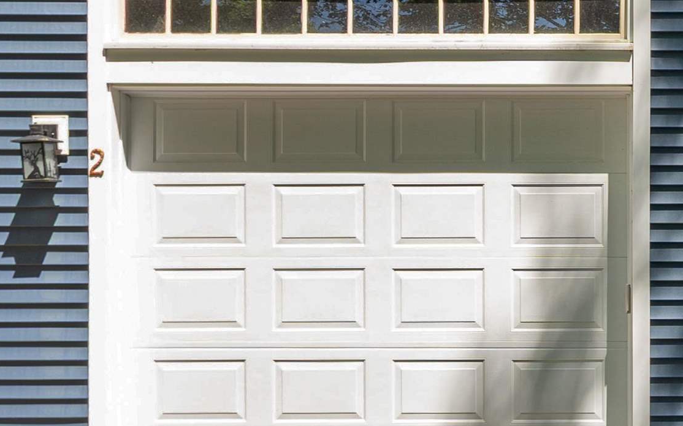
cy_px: 97
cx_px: 663
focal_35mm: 59
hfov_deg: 32.2
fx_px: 1098
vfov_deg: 21.8
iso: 100
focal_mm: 14
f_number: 8
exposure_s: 1/60
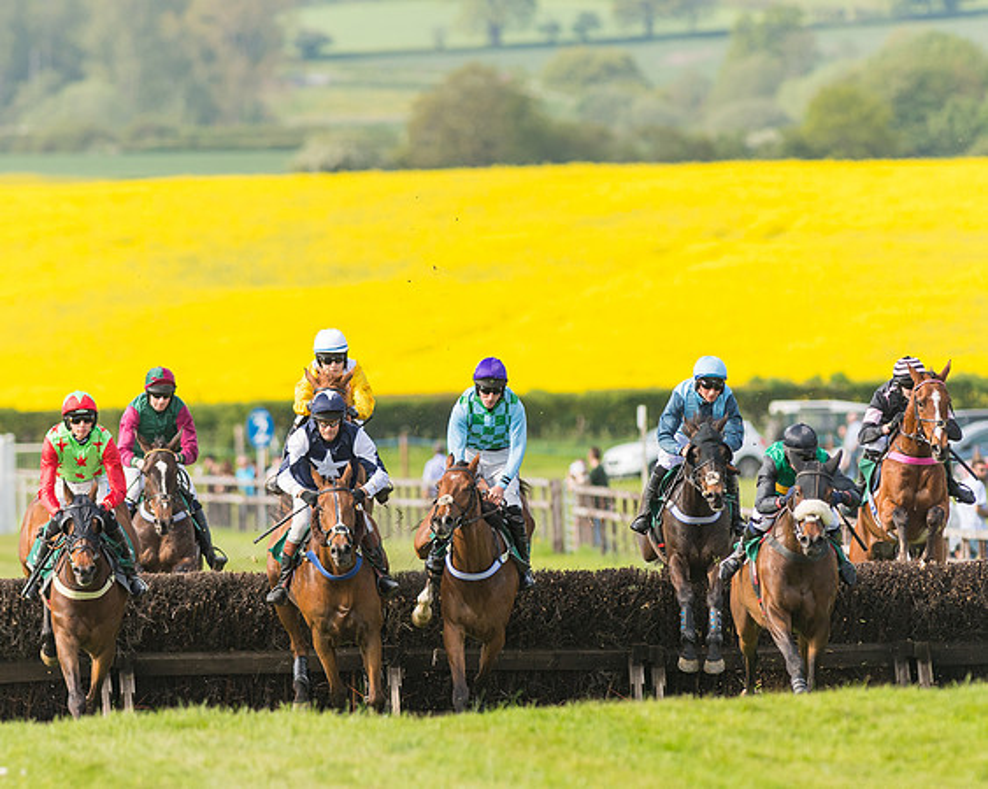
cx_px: 482
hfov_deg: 3.8
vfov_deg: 3.1
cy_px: 394
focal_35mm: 507
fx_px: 14814
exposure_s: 1/2500
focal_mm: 300
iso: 400
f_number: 5
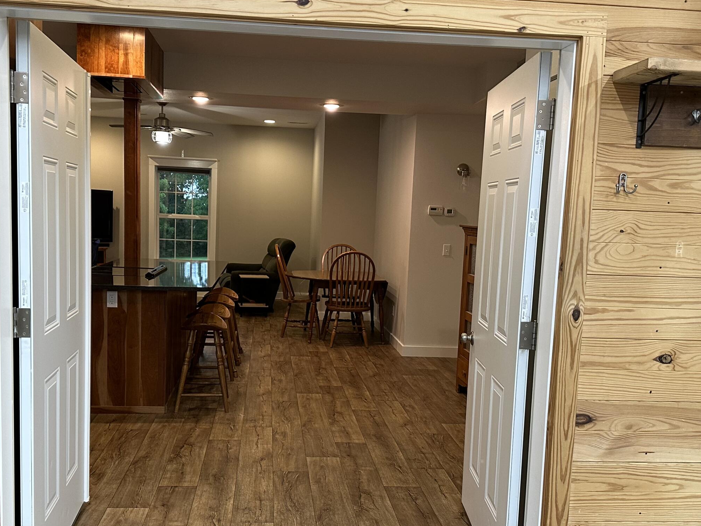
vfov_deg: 39.6
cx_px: 321
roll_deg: -2.0
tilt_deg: -7.4
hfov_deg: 51.3
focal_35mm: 36
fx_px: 729
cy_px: 301
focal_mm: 6.86
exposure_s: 1/60
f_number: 1.78
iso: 250
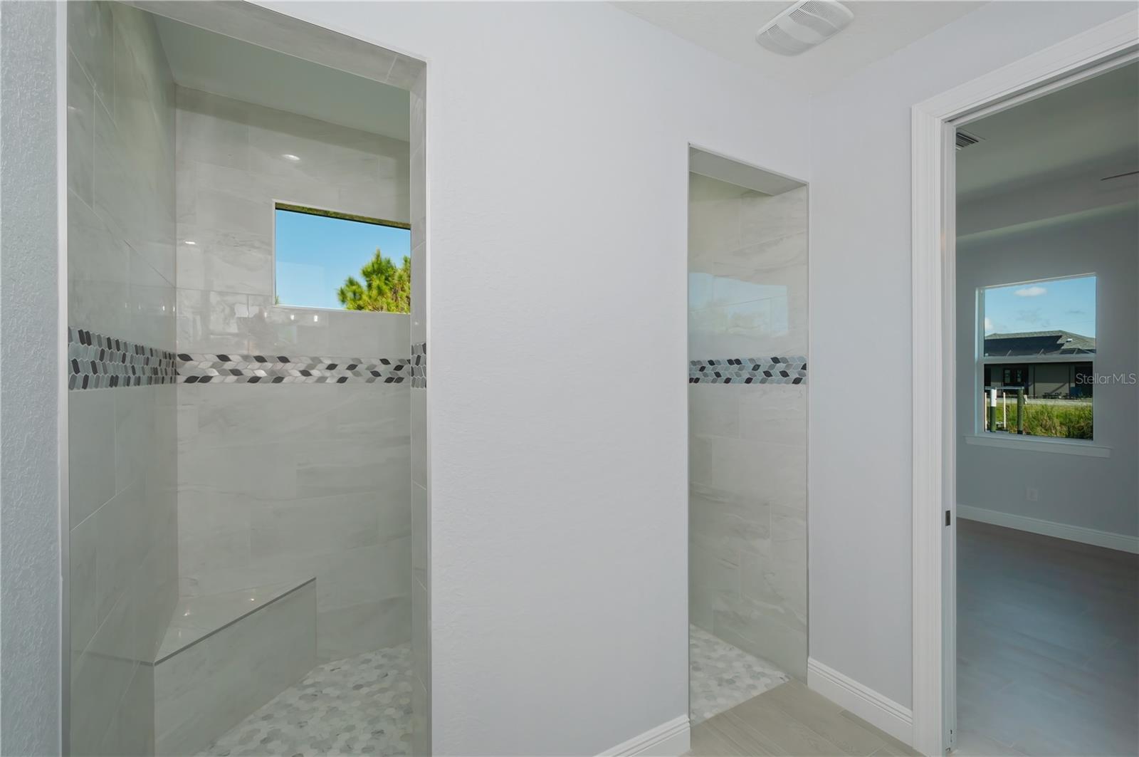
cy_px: 378
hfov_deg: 100.5
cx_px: 570
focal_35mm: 15
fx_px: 474
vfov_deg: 77.2
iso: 100
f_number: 6.3
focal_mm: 10
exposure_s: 1/125
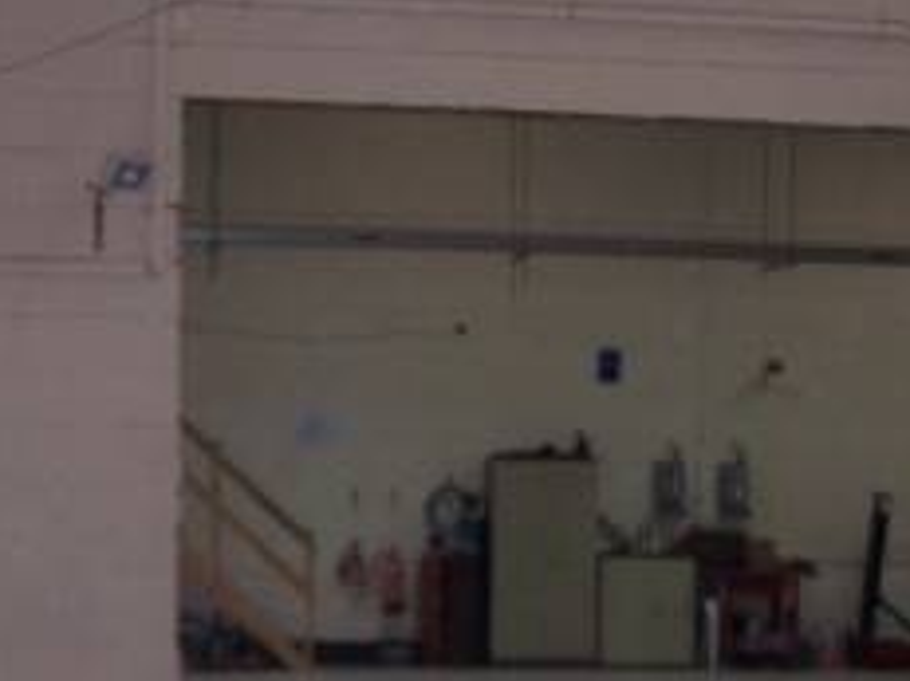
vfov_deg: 15.7
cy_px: 587
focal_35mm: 93
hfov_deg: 21.1
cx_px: 548
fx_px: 2444
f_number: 3
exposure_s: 1/60
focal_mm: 7
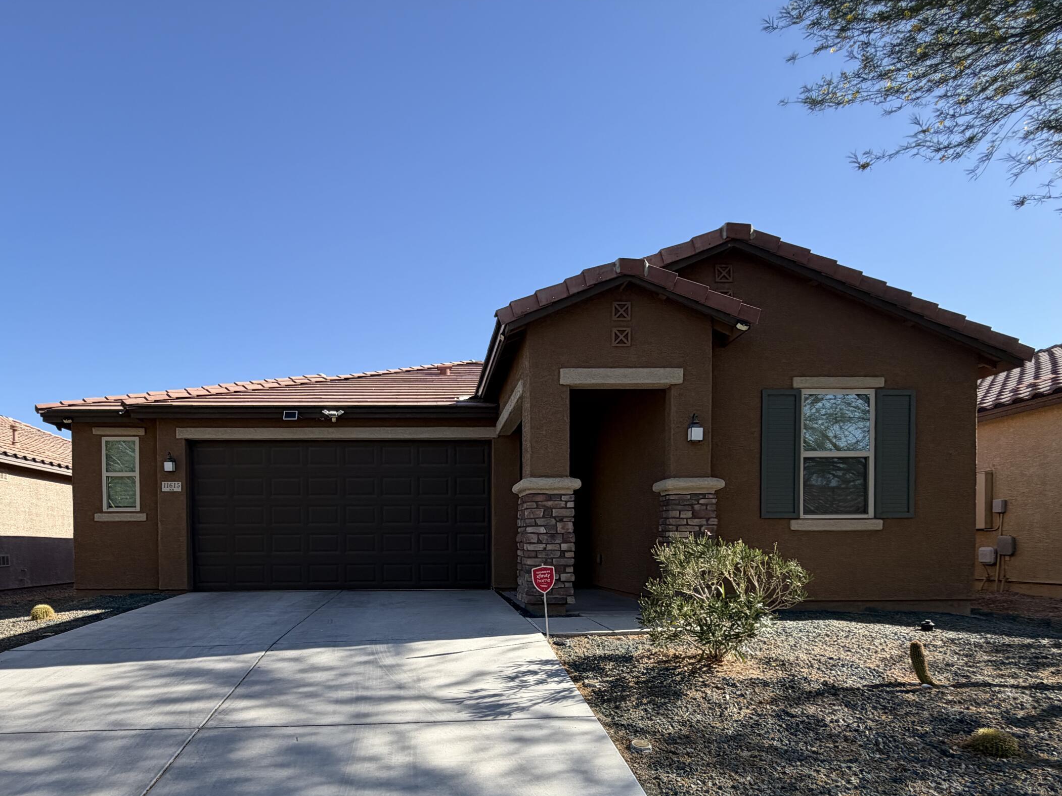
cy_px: 562
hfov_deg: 81.1
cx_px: 442
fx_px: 614
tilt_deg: -4.0
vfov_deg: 63.4
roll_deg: +2.5
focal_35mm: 20
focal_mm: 2.22
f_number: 2.2
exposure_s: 1/770
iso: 40
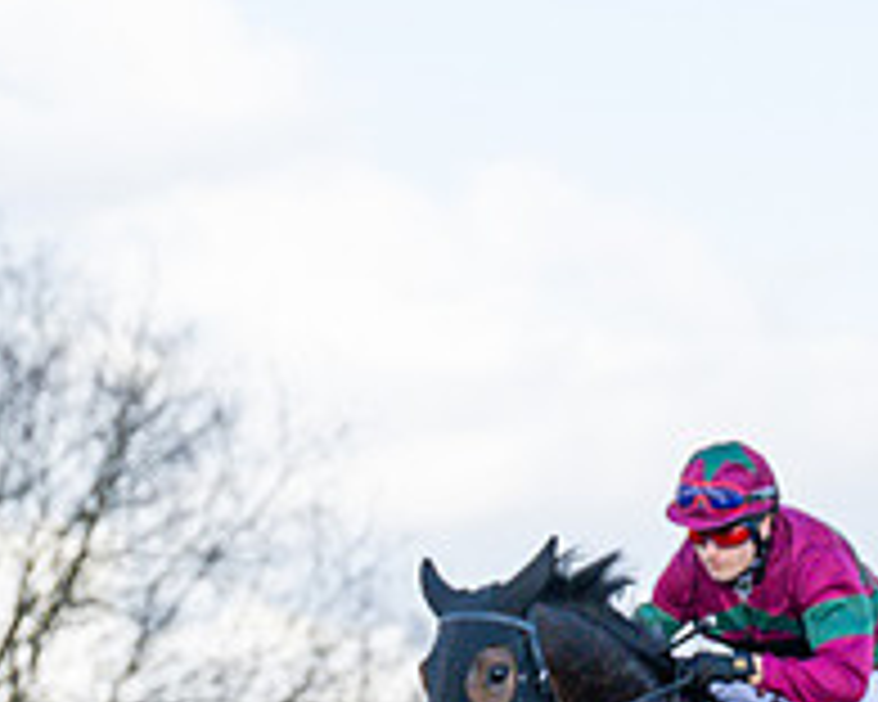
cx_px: 1319
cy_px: 794
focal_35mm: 365
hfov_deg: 5.3
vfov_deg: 4.2
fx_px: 9485
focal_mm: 86
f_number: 4
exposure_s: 1/2500
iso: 500
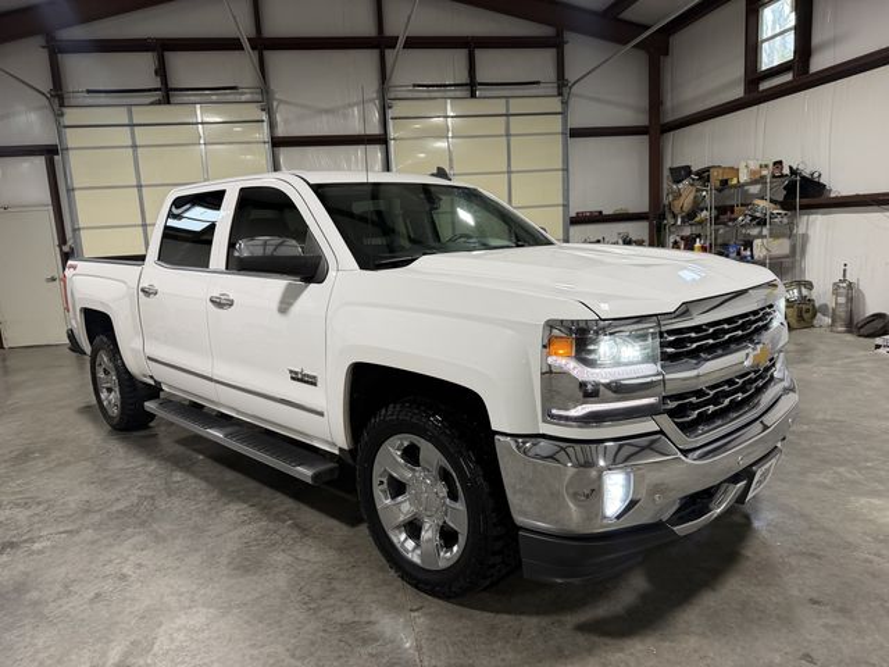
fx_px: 616
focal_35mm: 24
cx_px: 444
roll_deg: +3.4
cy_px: 334
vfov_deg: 56.8
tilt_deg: -8.9
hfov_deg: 71.6
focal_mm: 6.76
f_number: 1.78
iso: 200
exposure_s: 1/98
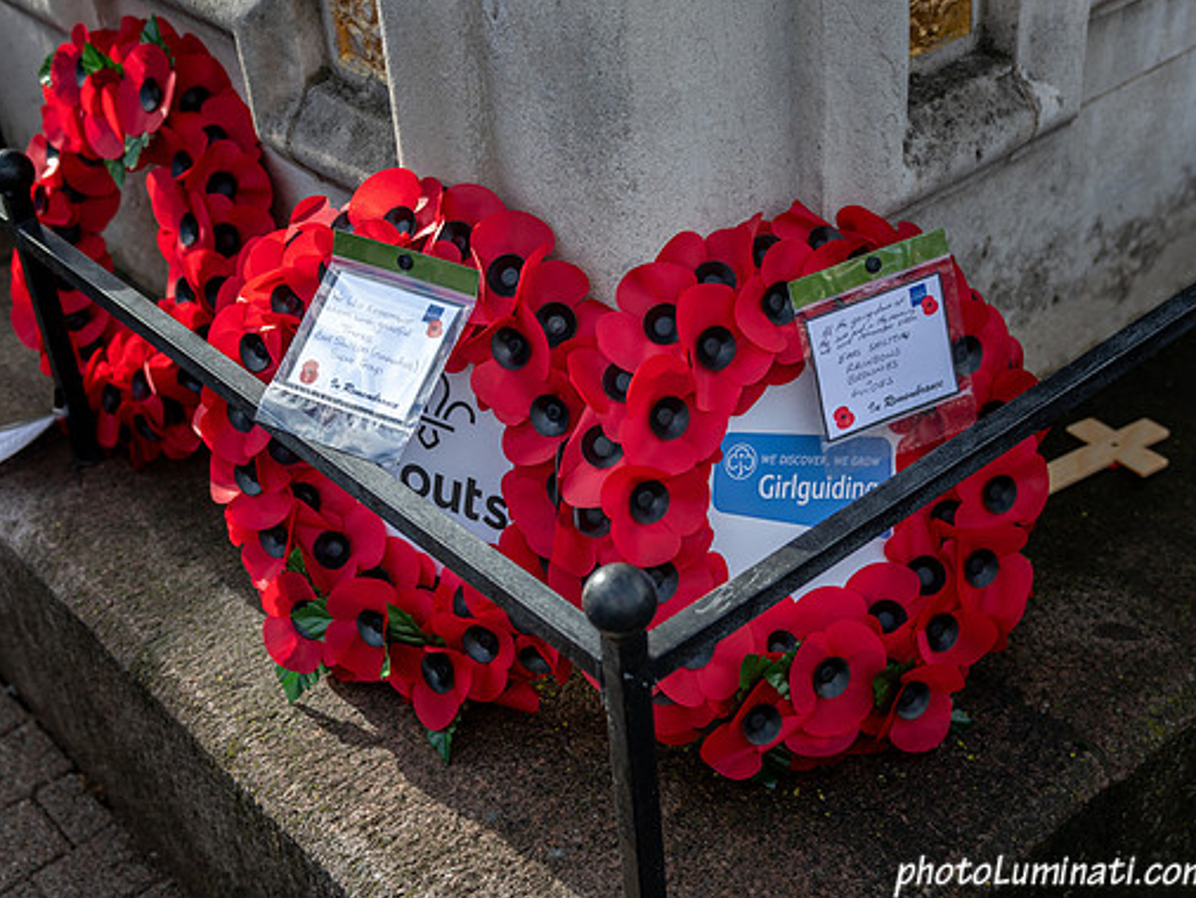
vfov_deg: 29.1
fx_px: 1728
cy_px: 435
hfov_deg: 38.2
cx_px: 639
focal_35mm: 50
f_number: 2.8
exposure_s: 1/800
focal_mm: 32
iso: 200
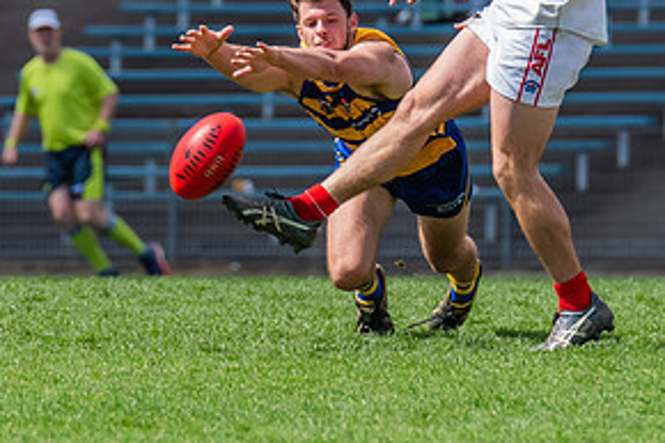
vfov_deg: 1.1
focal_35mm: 1230
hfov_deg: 1.7
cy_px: 123
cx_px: 183
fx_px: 22707
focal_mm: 420
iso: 800
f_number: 7.1
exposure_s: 1/1600
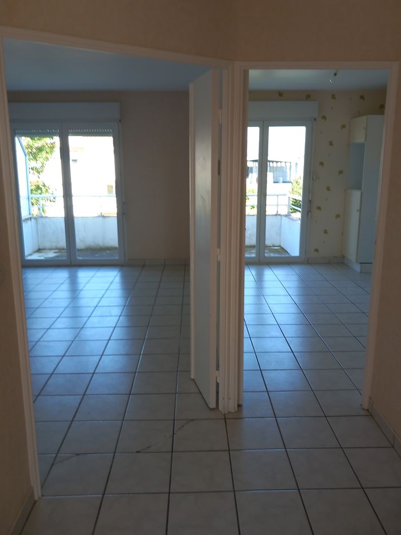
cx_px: 200
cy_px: 251
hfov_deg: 48.2
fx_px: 448
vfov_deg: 61.6
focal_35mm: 29
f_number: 1.8
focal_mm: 4
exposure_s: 1/60
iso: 32
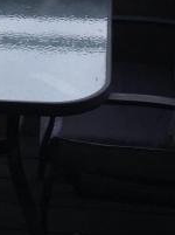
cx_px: -49
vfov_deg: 15.3
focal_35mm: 111
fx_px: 751
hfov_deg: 12.9
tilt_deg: -4.5
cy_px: -191
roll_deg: +2.2
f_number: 2.2
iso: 32
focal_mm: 4.15
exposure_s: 1/380
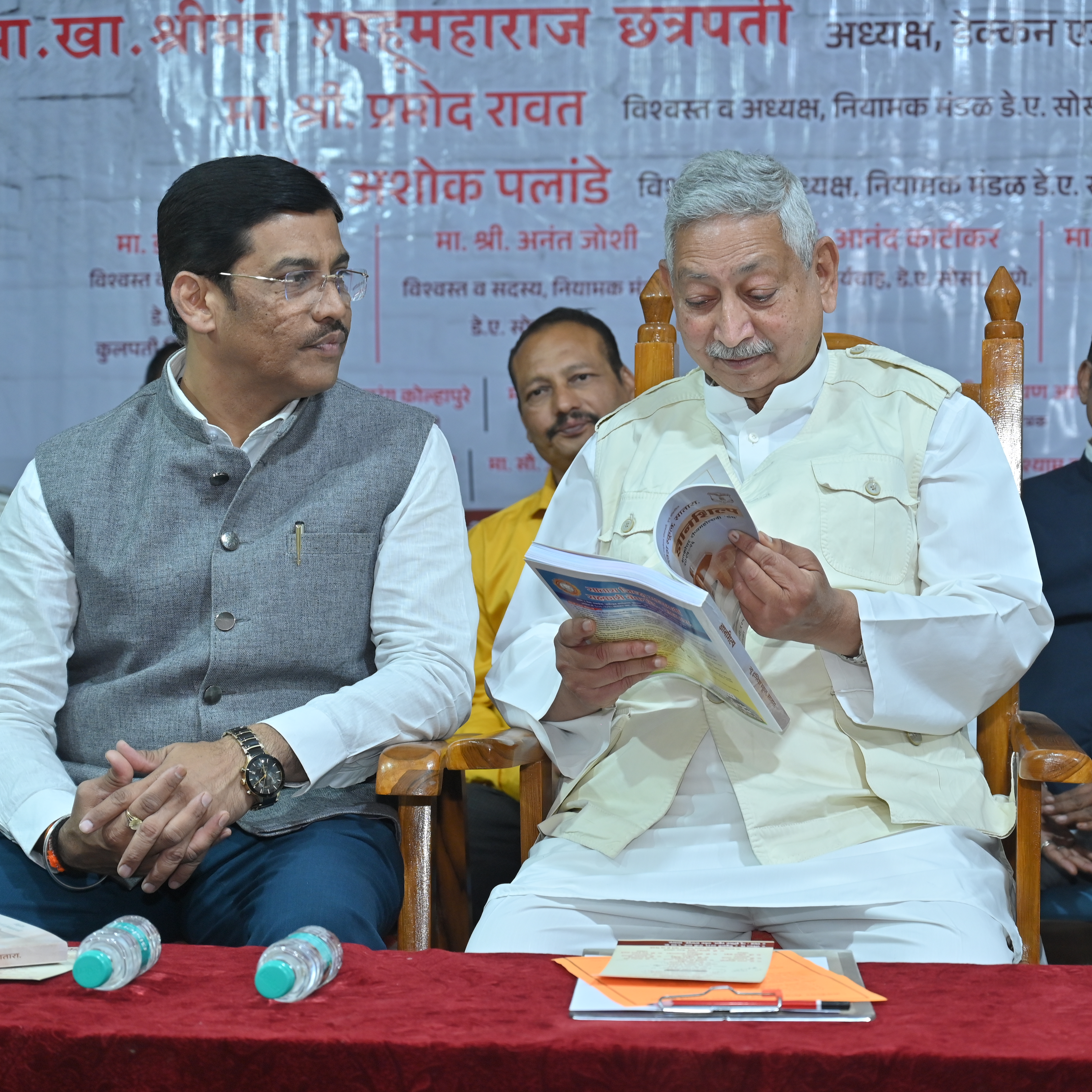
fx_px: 2998
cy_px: 545
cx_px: 651
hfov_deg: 20.6
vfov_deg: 20.6
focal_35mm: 84
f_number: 5
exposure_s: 1/125
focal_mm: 65
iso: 500
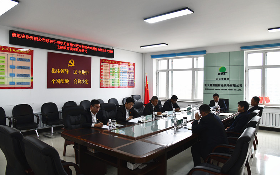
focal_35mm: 25
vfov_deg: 49.2
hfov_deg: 72.6
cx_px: 143
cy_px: 84
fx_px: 191
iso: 1000
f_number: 6.3
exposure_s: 1/160
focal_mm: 24
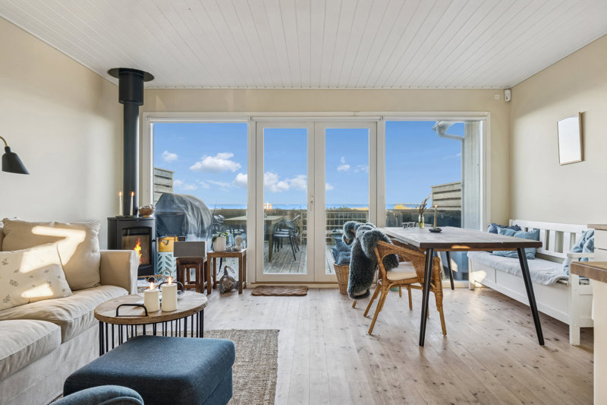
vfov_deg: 54.6
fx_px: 392
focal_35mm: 23
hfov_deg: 75.5
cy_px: 202
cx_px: 304
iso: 200
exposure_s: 1/80
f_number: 8
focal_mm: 15.5
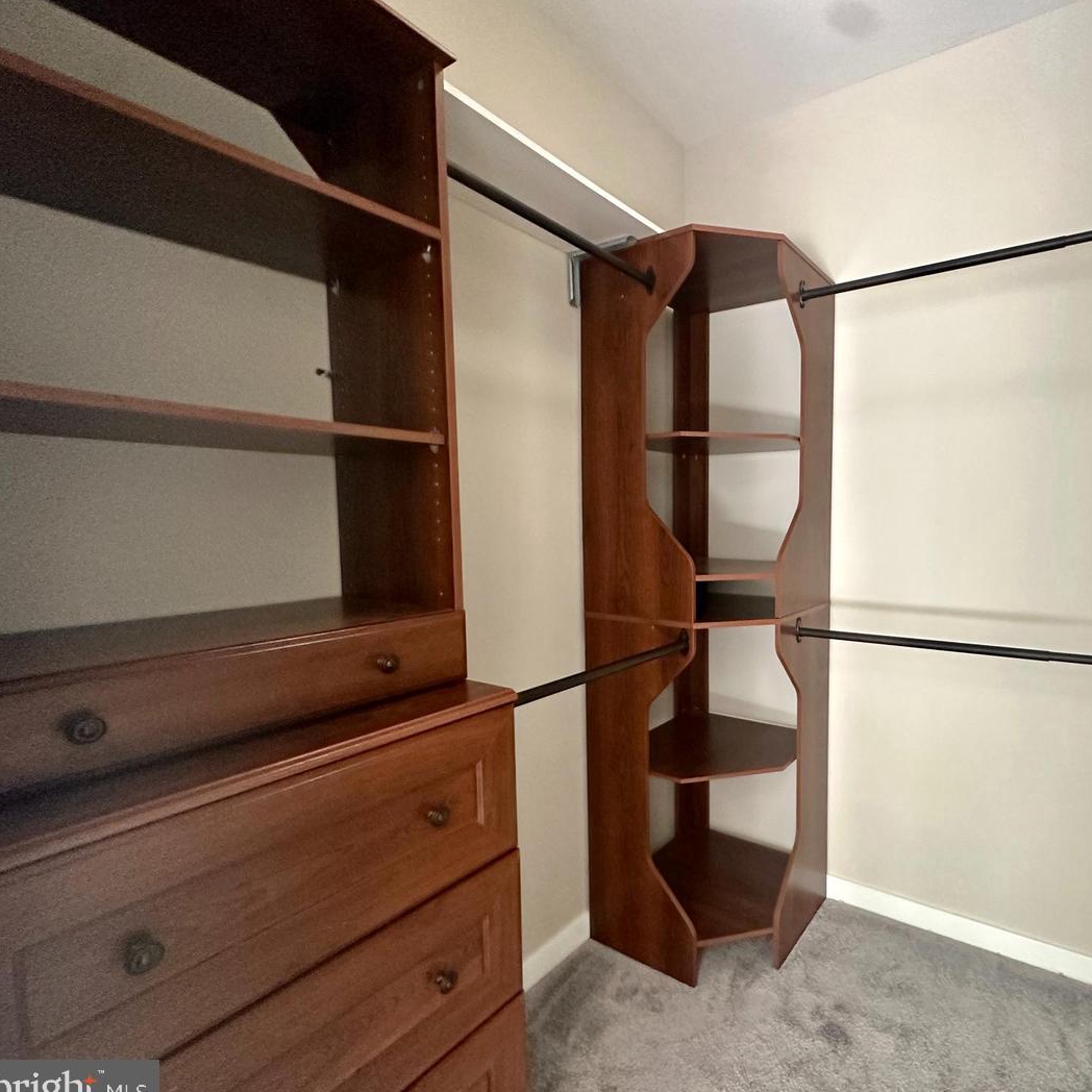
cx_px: 727
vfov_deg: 84.0
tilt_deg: -3.8
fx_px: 607
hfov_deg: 81.2
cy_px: 556
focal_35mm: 17
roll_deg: +0.0
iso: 500
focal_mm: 2.22
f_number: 2.2
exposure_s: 1/60
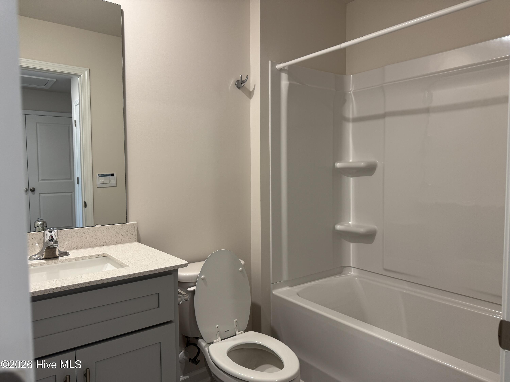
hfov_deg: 71.6
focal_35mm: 24
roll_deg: +0.7
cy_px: 191
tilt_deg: -2.9
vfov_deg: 56.8
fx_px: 354
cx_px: 255
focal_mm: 6.76
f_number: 1.78
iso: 125
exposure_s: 1/60
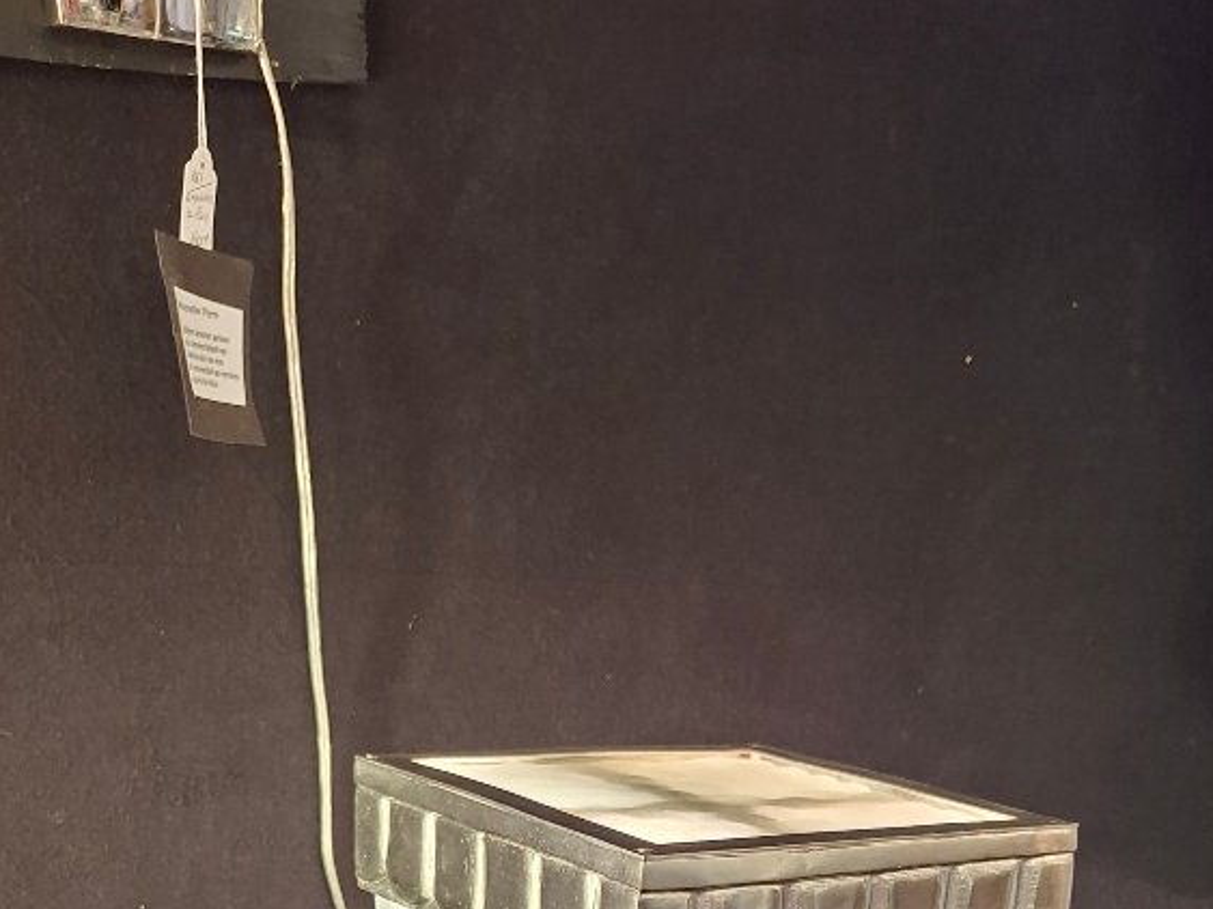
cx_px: 793
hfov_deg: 38.5
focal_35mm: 49
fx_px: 1717
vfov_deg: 24.9
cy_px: 1241
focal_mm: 5.54
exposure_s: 1/120
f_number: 1.8
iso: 250
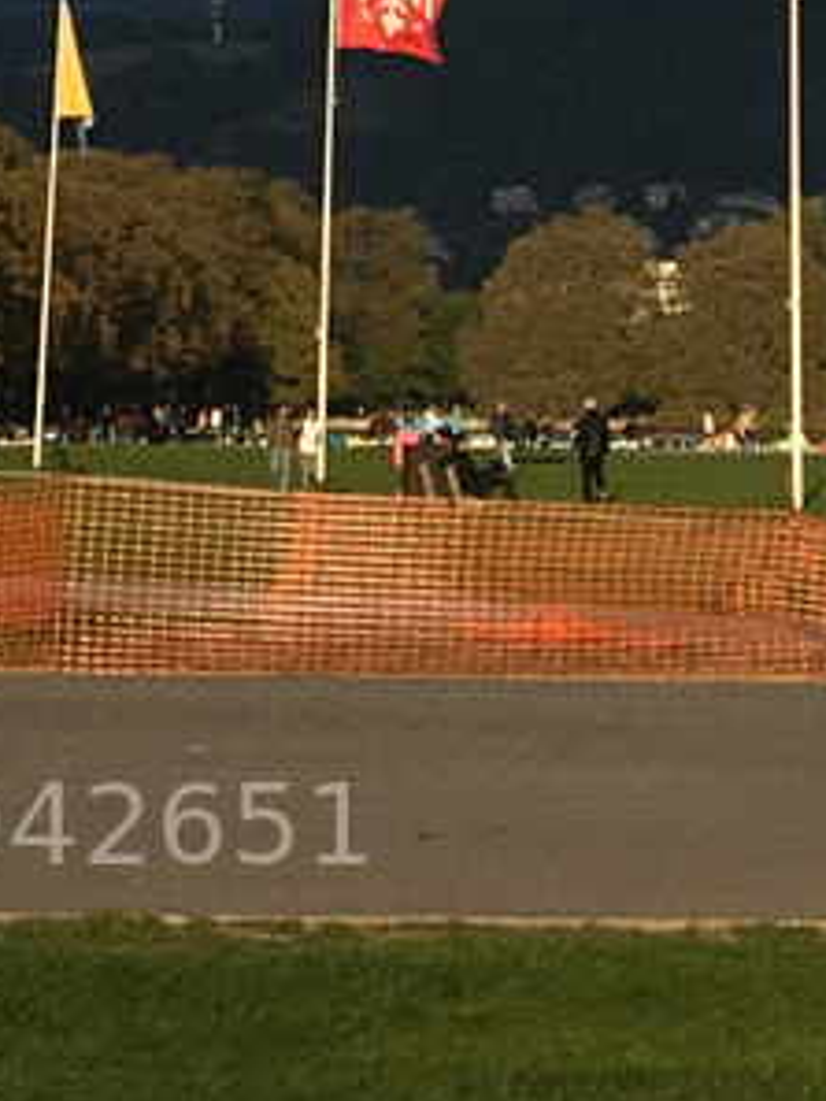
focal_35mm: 156
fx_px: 4960
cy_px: -1850
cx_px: 656
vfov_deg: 10.3
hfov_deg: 9.5
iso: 25
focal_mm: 4.15
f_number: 2.2
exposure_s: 1/1876
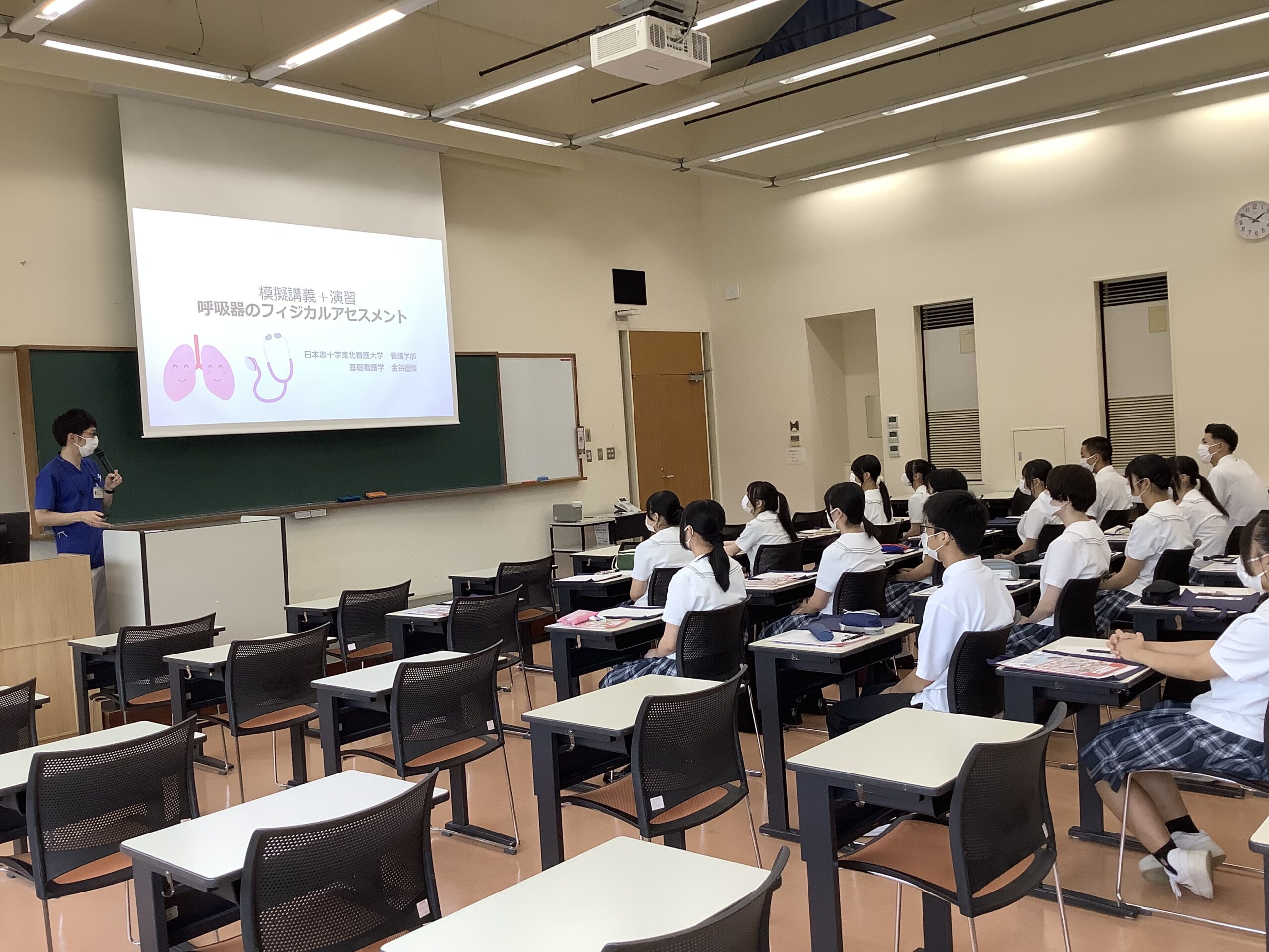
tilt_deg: -3.5
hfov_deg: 58.4
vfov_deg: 45.4
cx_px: 634
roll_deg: +4.7
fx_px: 1136
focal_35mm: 31
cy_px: 476
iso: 80
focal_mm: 3.3
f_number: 2.4
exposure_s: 1/100
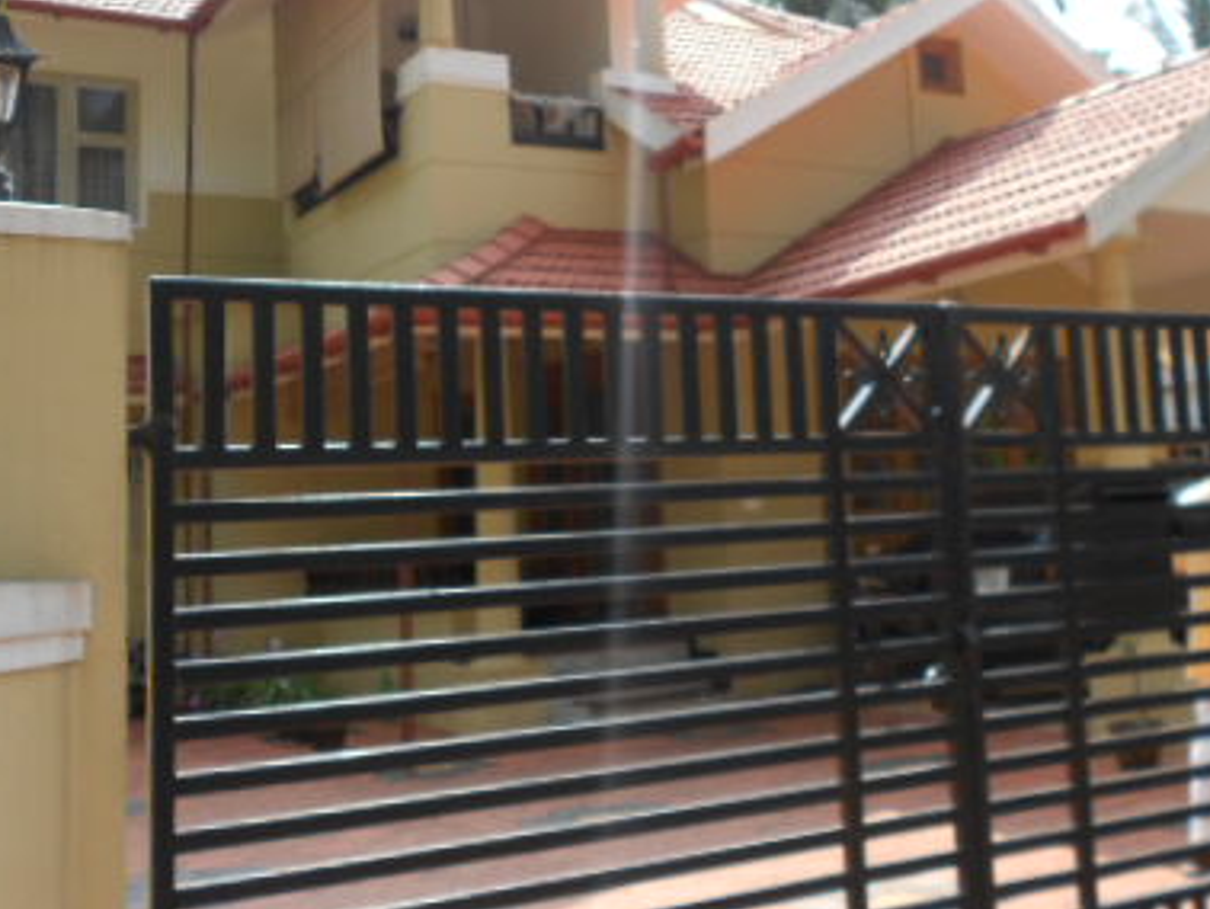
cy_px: 278
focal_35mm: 44
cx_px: 778
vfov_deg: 32.5
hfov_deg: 42.5
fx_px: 1539
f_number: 3.2
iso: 80
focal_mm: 4.6
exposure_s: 1/250
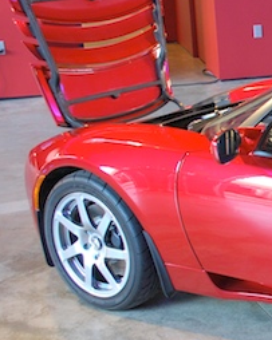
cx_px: 458
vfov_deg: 23.8
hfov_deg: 16.6
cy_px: 191
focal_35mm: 80
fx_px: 805
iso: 500
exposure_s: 1/30
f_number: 3.5
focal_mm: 18
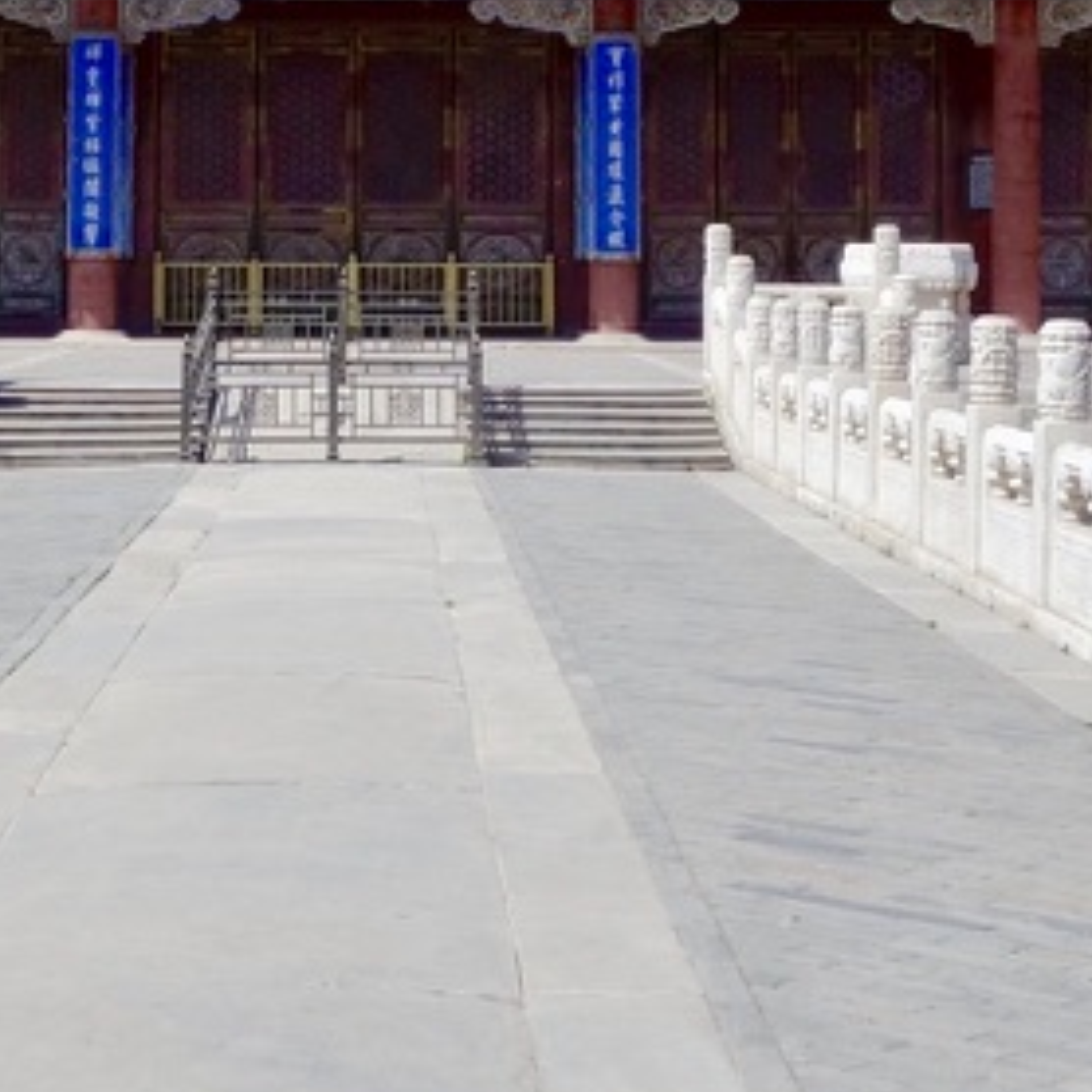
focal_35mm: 93
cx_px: 365
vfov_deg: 18.3
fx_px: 3319
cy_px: 59
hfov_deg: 18.6
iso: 125
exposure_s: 1/640
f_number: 5.6
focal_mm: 10.4
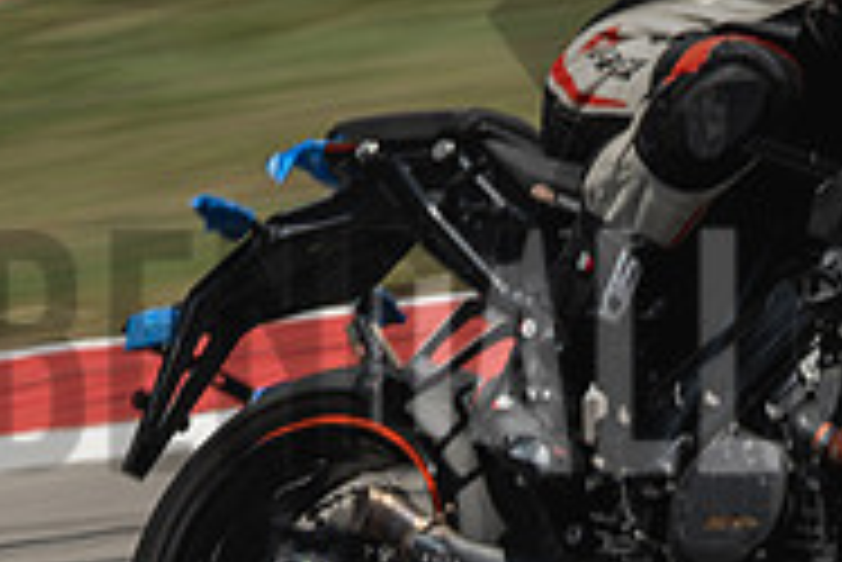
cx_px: 923
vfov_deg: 1.5
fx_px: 21815
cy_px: 357
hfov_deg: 2.2
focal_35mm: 932
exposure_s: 1/200
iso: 125
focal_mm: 200
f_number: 10
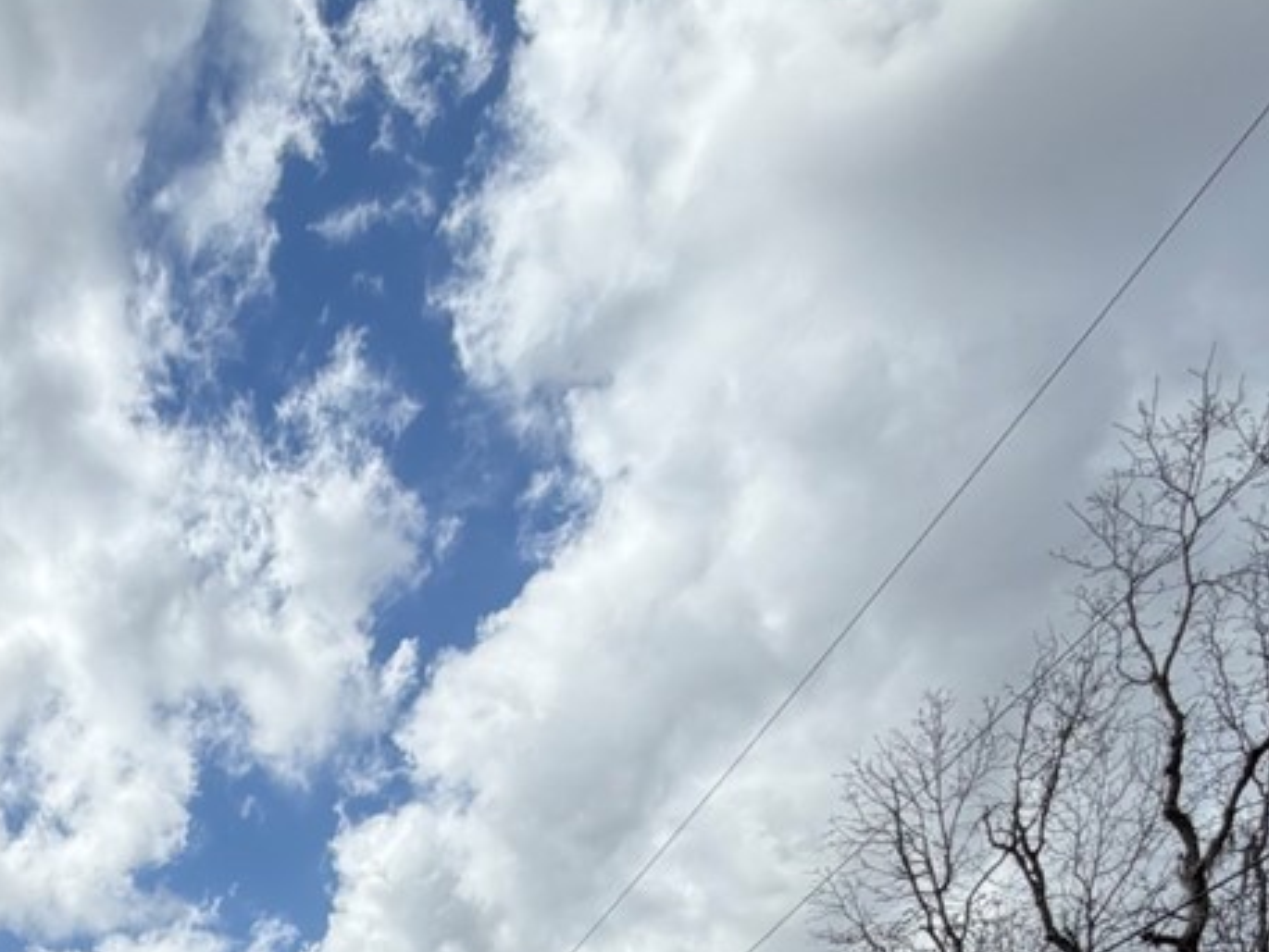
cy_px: 1540
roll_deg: +1.1
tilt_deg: -1.2
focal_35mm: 49
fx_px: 1797
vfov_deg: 22.5
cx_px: -61
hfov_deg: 34.6
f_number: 2.2
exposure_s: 1/1464
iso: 20
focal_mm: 2.22
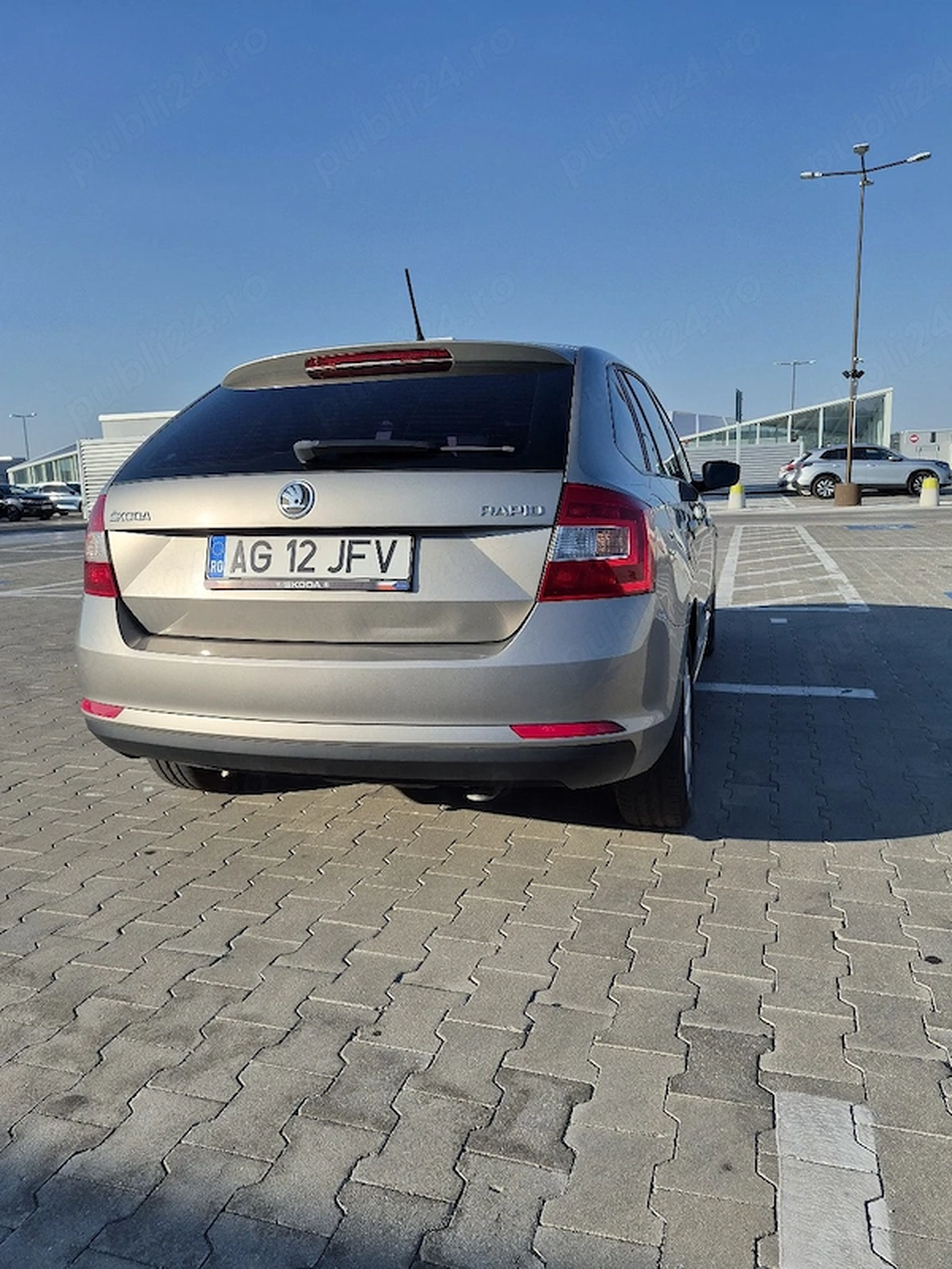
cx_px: 476
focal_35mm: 23
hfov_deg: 58.9
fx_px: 843
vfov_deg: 73.9
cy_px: 634
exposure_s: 1/10000
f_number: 1.8
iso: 80
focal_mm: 5.4
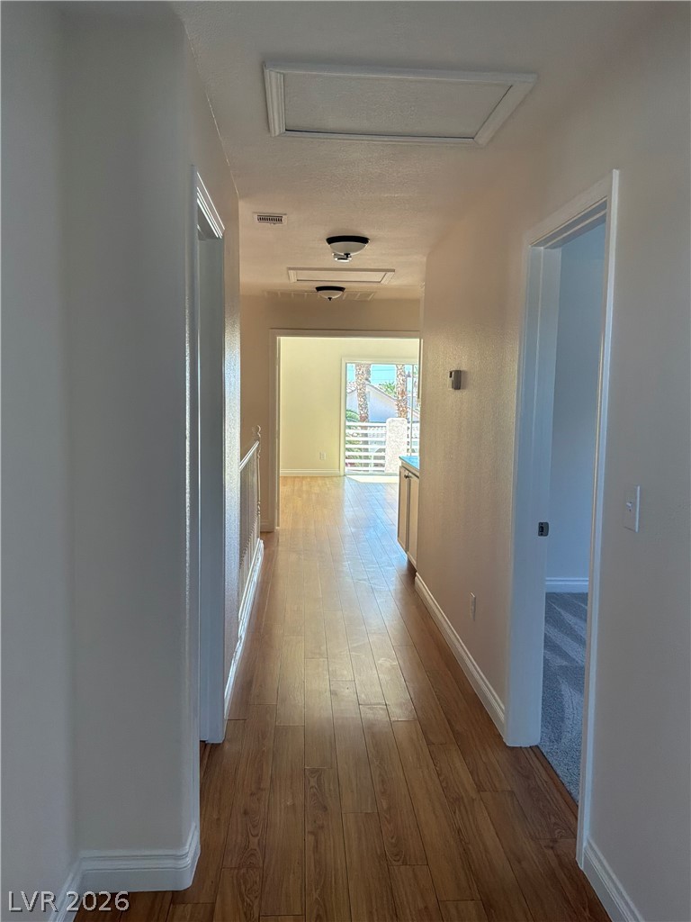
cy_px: 461
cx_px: 346
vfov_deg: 63.4
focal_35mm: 28
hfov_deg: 49.7
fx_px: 745
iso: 64
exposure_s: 1/199
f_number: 1.8
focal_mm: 3
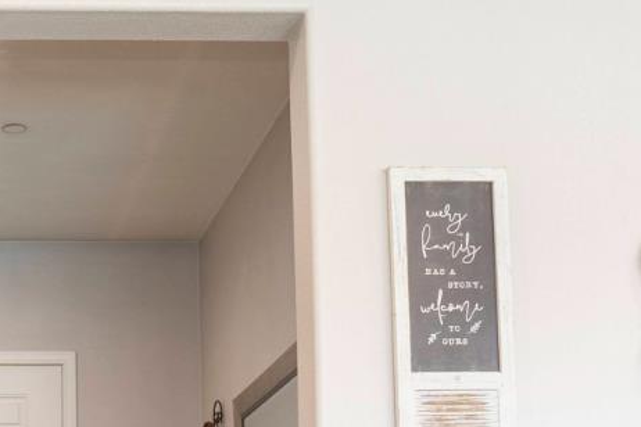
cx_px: -6
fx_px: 1389
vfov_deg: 16.2
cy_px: 614
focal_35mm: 78
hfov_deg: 24.7
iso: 100
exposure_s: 1
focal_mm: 16
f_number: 11
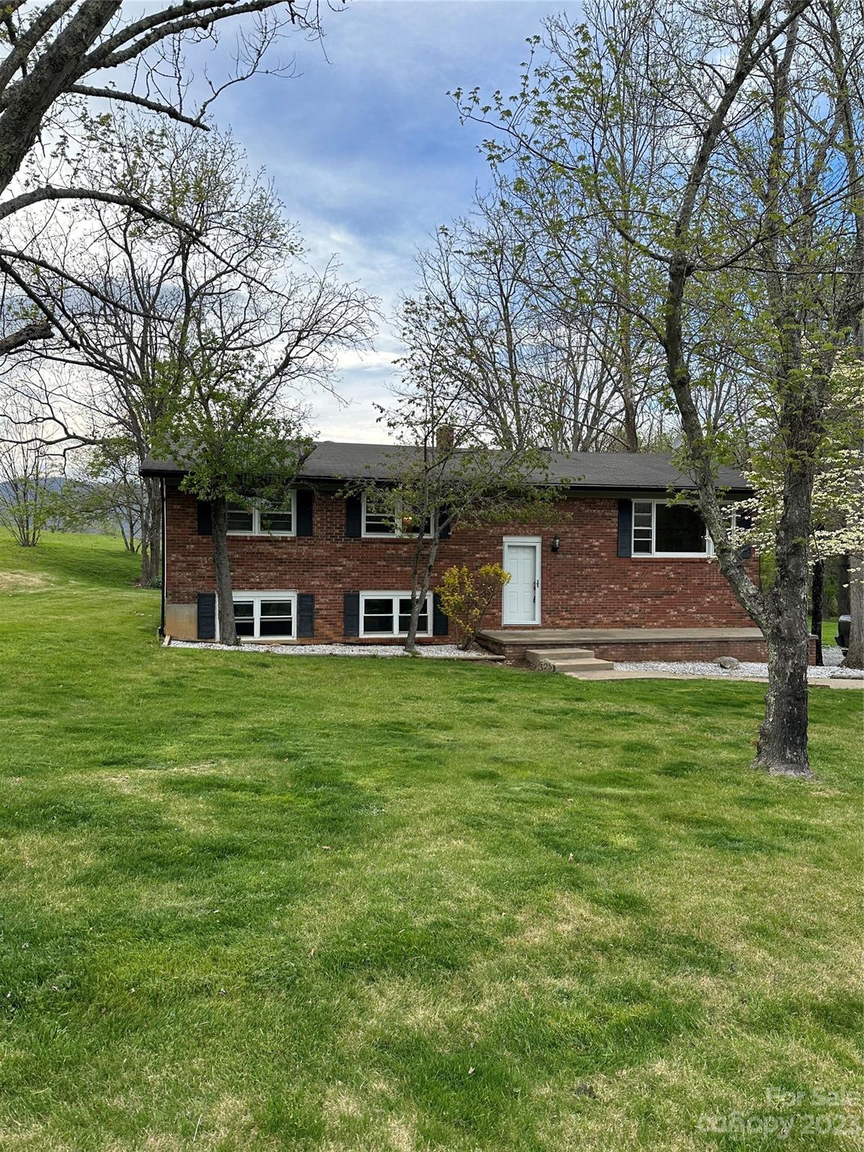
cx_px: 432
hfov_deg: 56.8
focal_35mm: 24
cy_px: 576
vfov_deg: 71.6
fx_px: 799
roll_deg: -0.7
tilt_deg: +0.7
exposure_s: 1/1227
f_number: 1.78
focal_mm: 6.86
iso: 80
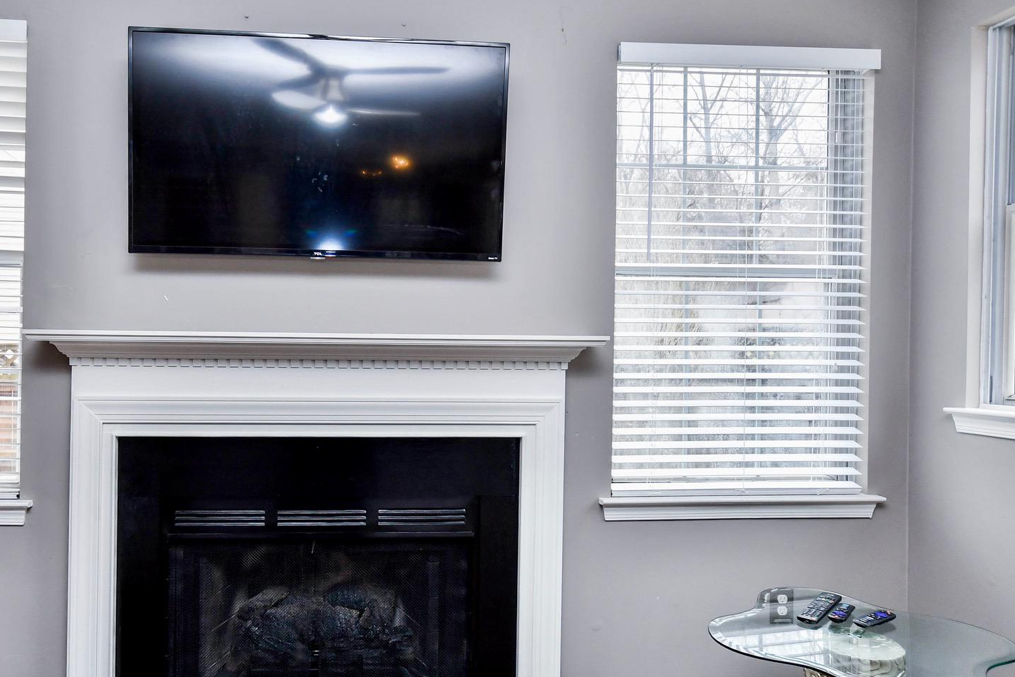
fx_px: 648
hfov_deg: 74.9
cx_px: 385
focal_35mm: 23
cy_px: 444
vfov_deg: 54.2
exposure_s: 1/250
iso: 400
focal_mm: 11
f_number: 4
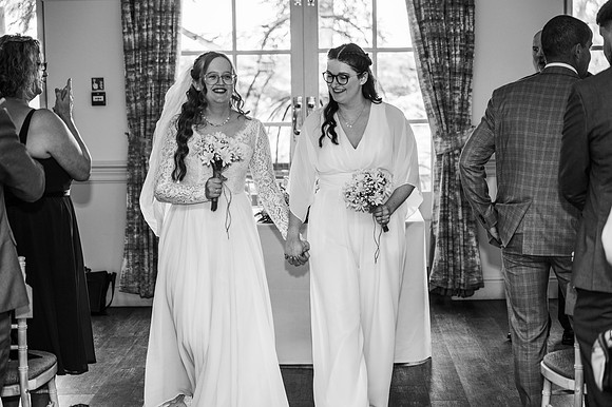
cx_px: 306
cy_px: 204
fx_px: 1189
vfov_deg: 19.4
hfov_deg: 28.9
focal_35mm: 70
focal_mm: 70
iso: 320
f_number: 2.8
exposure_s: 1/200
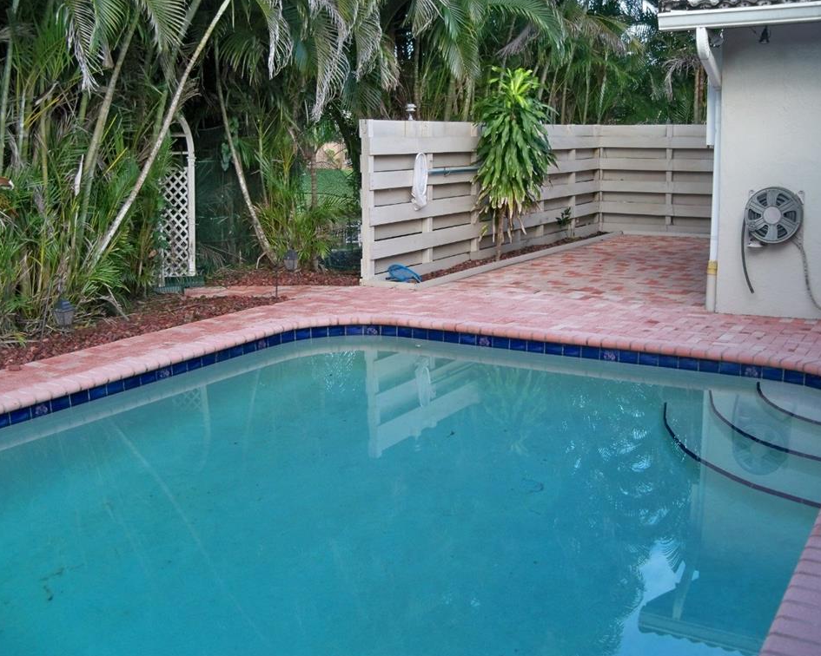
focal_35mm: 37
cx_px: 422
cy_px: 329
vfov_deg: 40.1
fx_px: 899
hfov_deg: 49.1
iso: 100
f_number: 3.5
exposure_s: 1/100
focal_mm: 6.2
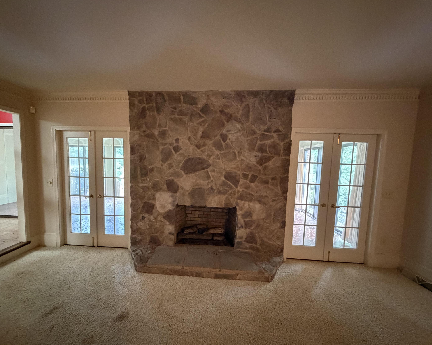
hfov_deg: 96.7
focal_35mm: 15
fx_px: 192
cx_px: 201
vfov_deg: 84.0
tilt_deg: -4.5
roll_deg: -2.1
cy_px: 176
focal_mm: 2.22
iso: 1000
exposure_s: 1/40
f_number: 2.2
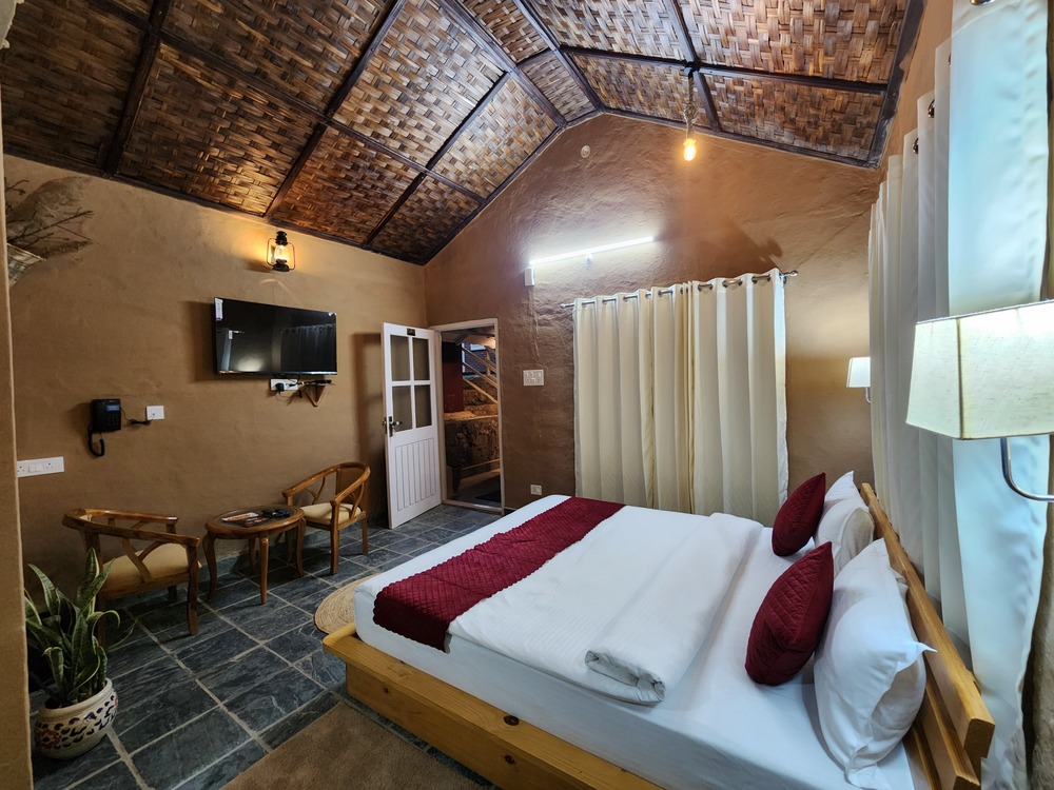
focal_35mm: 13
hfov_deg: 106.2
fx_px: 396
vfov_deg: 89.9
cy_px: 395
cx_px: 527
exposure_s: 1/33
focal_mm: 2.2
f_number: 2.2
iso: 320
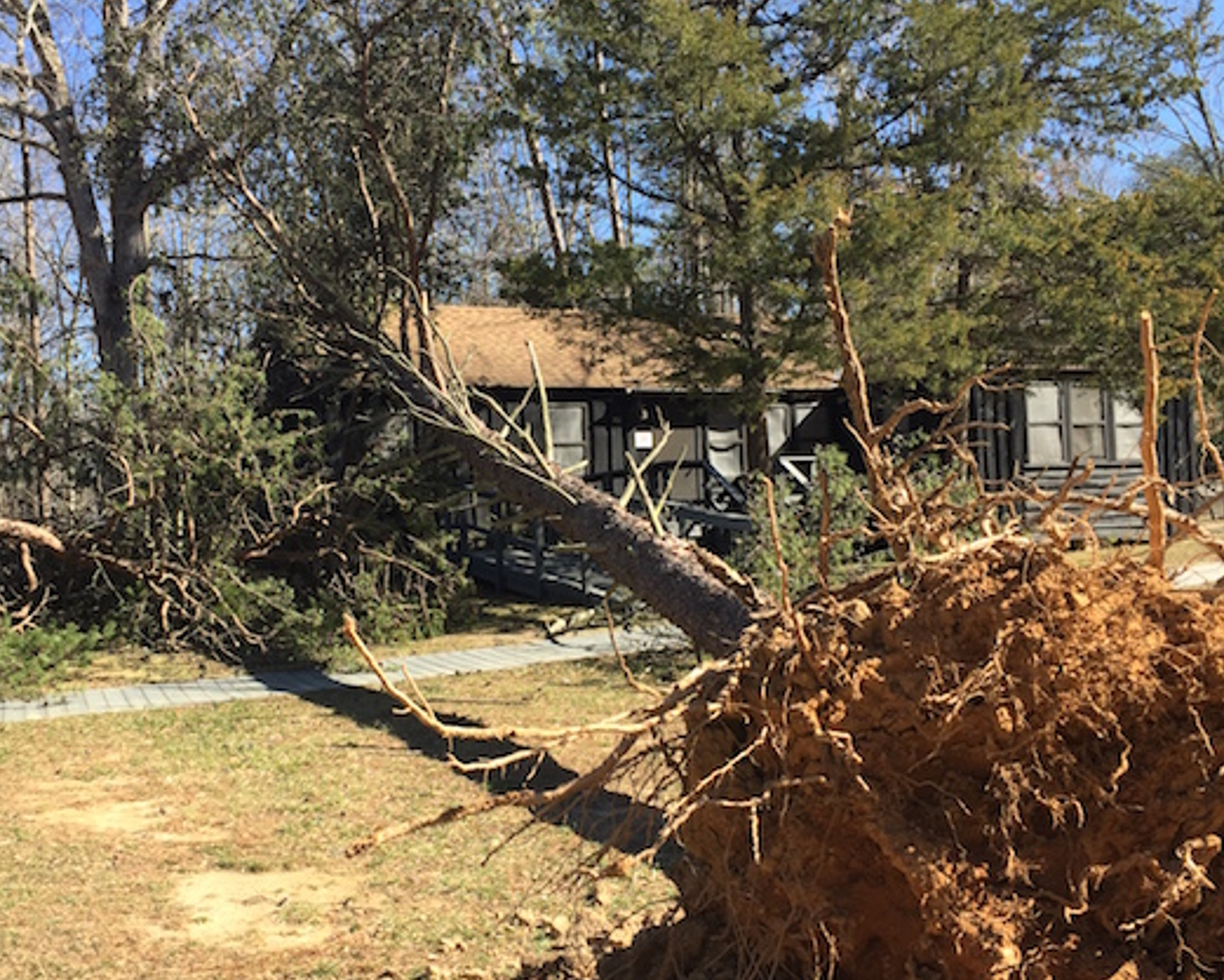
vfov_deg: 39.1
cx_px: 524
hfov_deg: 47.8
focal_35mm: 38
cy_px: 525
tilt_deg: +0.1
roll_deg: +2.5
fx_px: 1377
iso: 32
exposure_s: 1/682
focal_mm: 4.15
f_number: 2.2
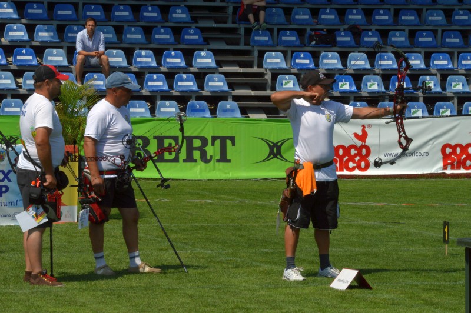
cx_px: 236
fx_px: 2392
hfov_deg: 11.2
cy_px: 156
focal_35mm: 183
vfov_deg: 7.5
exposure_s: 1/320
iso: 400
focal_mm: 122
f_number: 22
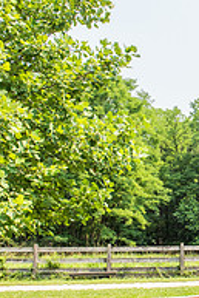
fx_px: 463
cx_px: 216
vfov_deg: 35.6
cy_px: 145
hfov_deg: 22.9
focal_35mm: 56
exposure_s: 1/3200
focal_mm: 24
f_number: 4
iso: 500
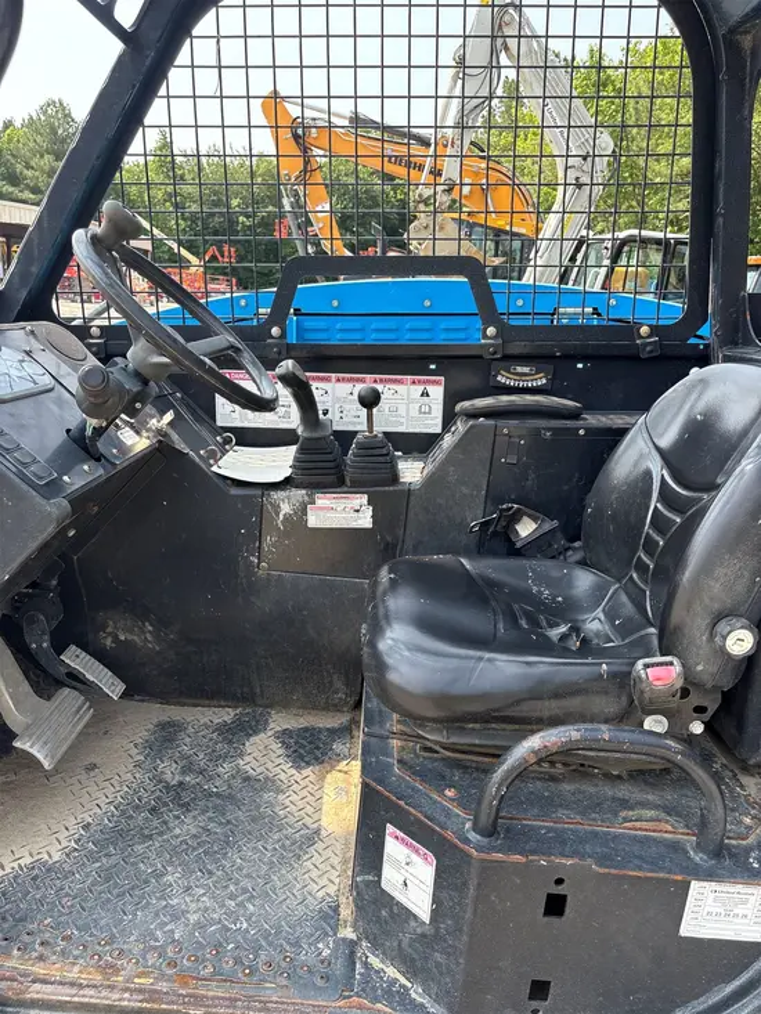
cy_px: 507
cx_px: 380
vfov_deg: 67.3
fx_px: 762
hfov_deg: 53.1
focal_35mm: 26
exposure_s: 1/830
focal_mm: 5.96
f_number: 1.6
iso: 64
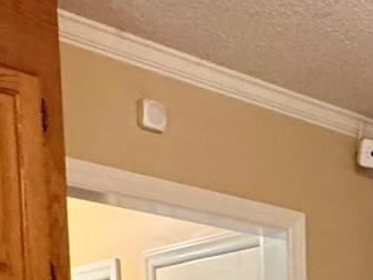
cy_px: 570
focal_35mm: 89
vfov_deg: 13.9
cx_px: 441
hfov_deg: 20.6
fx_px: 960
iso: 640
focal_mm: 2.22
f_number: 2.2
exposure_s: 1/60
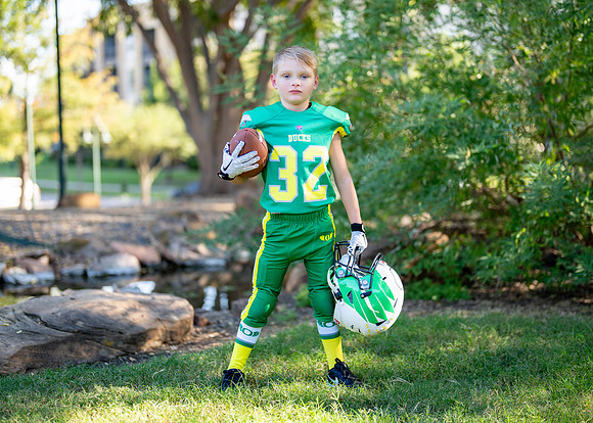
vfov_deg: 23.7
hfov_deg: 32.8
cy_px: 196
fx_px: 1008
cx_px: 296
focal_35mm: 60
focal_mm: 50
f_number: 1.2
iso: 100
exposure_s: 1/800
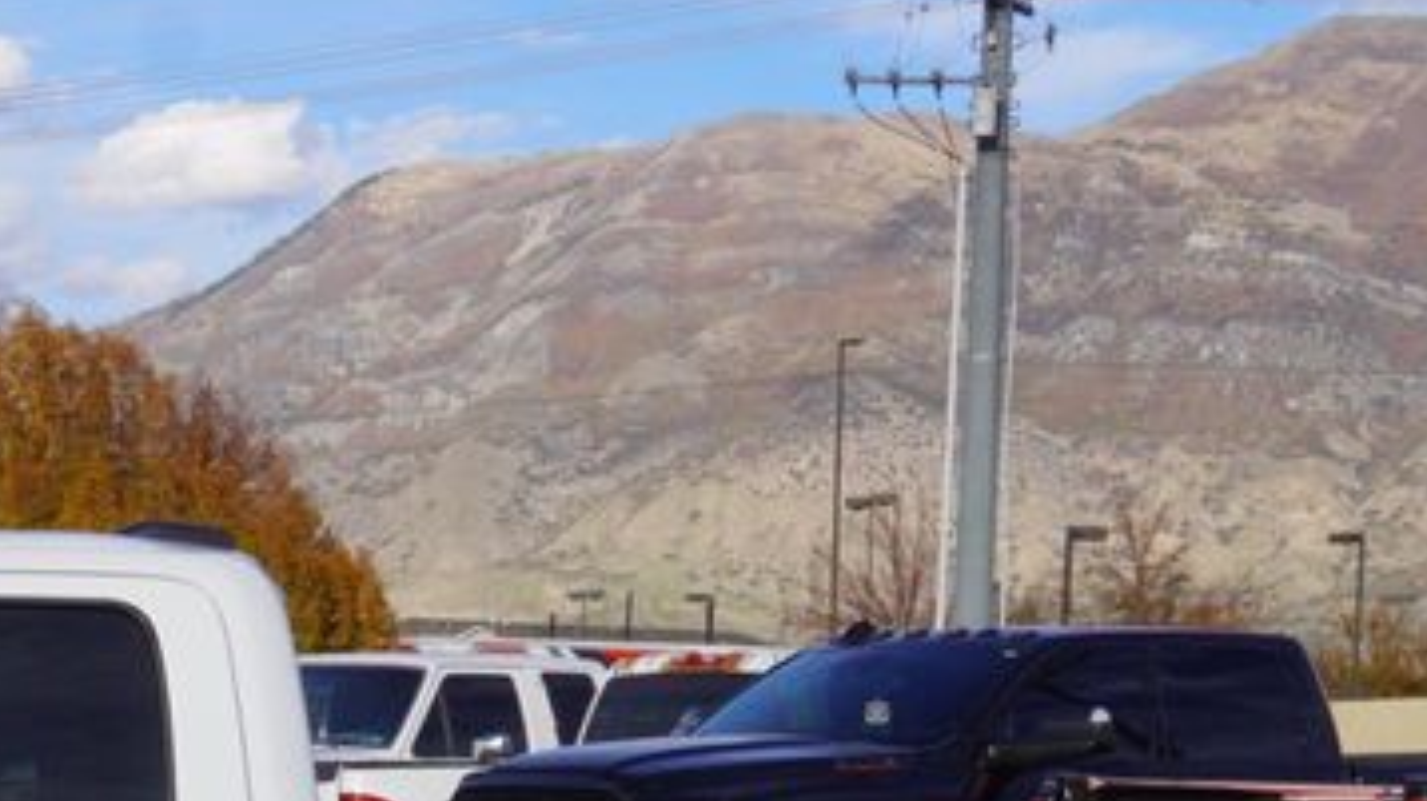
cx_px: -351
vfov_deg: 10.0
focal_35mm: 117
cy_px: 1247
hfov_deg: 17.4
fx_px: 4425
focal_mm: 26
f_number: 11
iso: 100
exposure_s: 1/160
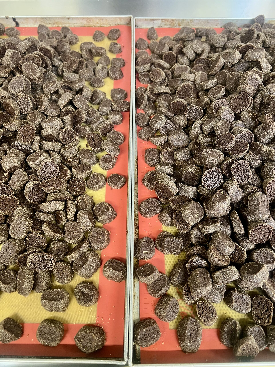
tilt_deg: -57.8
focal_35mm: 26
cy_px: 184
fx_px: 275
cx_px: 138
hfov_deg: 53.1
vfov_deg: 67.3
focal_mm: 5.7
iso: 250
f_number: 1.5
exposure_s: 1/50
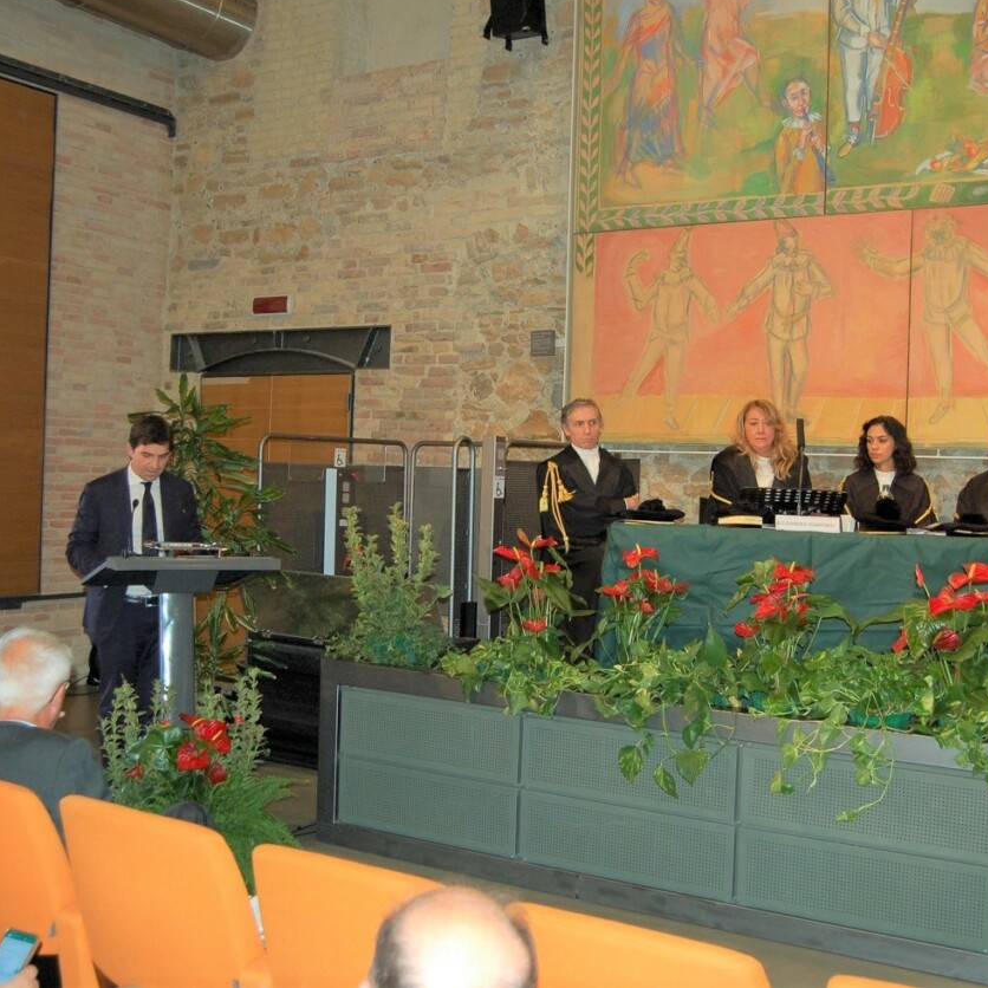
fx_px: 1259
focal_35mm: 39
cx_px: 509
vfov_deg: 42.8
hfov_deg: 42.8
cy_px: 486
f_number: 3.8
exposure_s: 1/60
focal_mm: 20
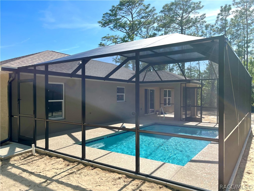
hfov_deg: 67.3
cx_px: 127
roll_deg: +2.1
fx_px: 191
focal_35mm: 26
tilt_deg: +0.0
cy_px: 96
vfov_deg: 53.1
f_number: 1.6
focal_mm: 5.1
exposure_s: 1/2179
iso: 50
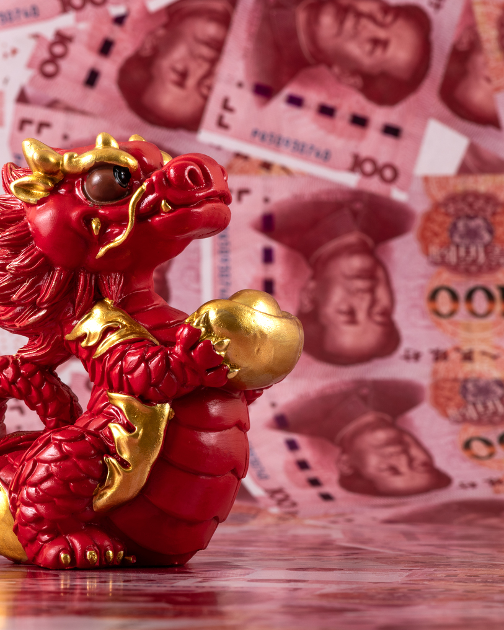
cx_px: 276
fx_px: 2778
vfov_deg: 12.9
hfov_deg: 10.4
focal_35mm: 149
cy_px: 315
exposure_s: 1/160
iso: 64
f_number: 25
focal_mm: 105
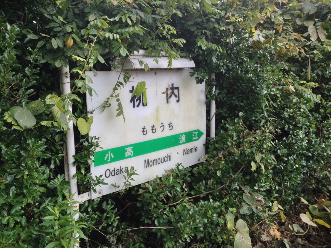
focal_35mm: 35
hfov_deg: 52.6
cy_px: 124
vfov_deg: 40.7
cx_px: 166
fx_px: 335
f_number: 2.4
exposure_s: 1/207
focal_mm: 4.28
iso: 50
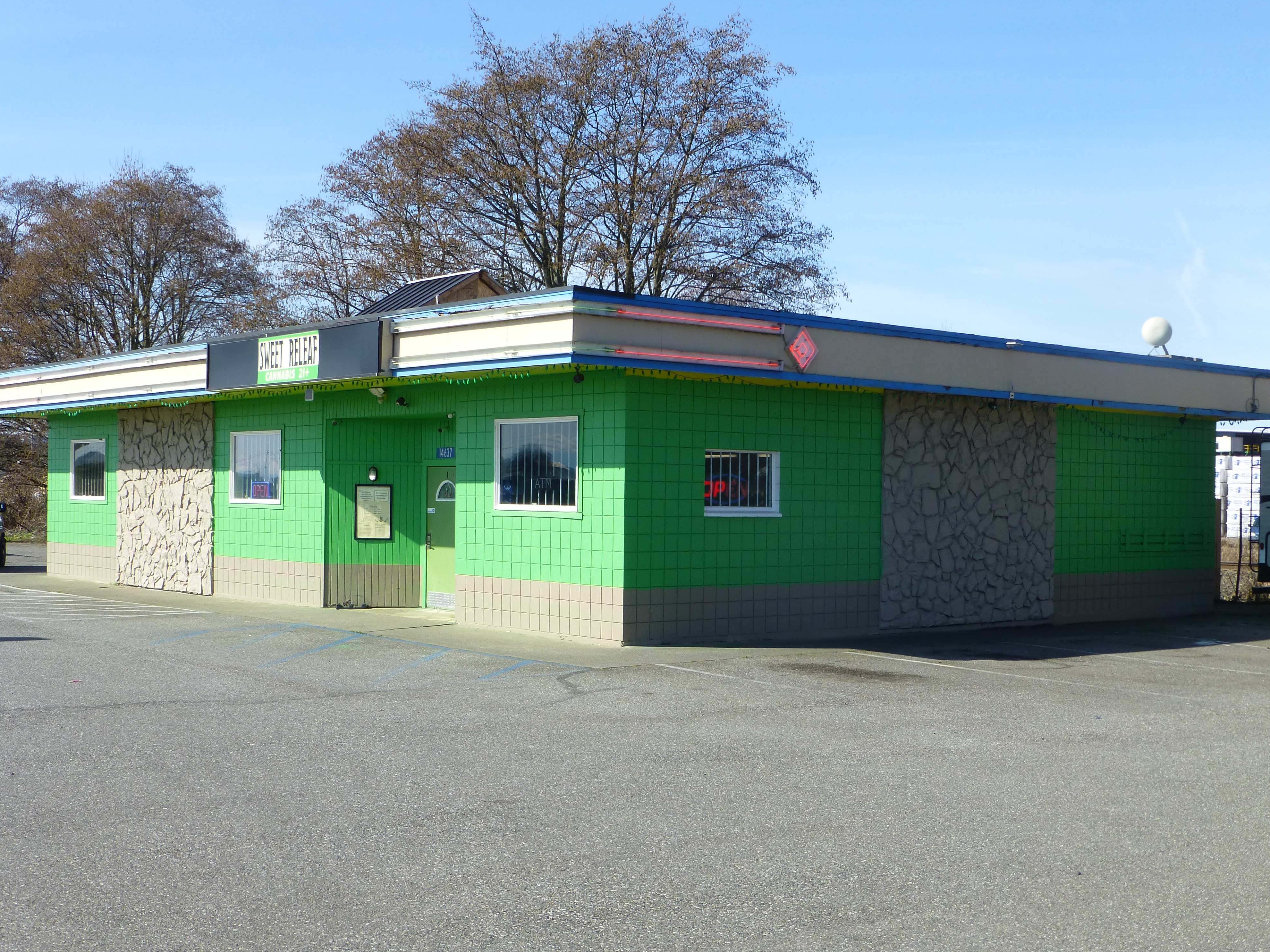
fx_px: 1761
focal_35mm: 48
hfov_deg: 39.6
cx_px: 683
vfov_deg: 30.3
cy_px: 505
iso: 100
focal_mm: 7.9
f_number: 4.1
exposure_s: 1/800
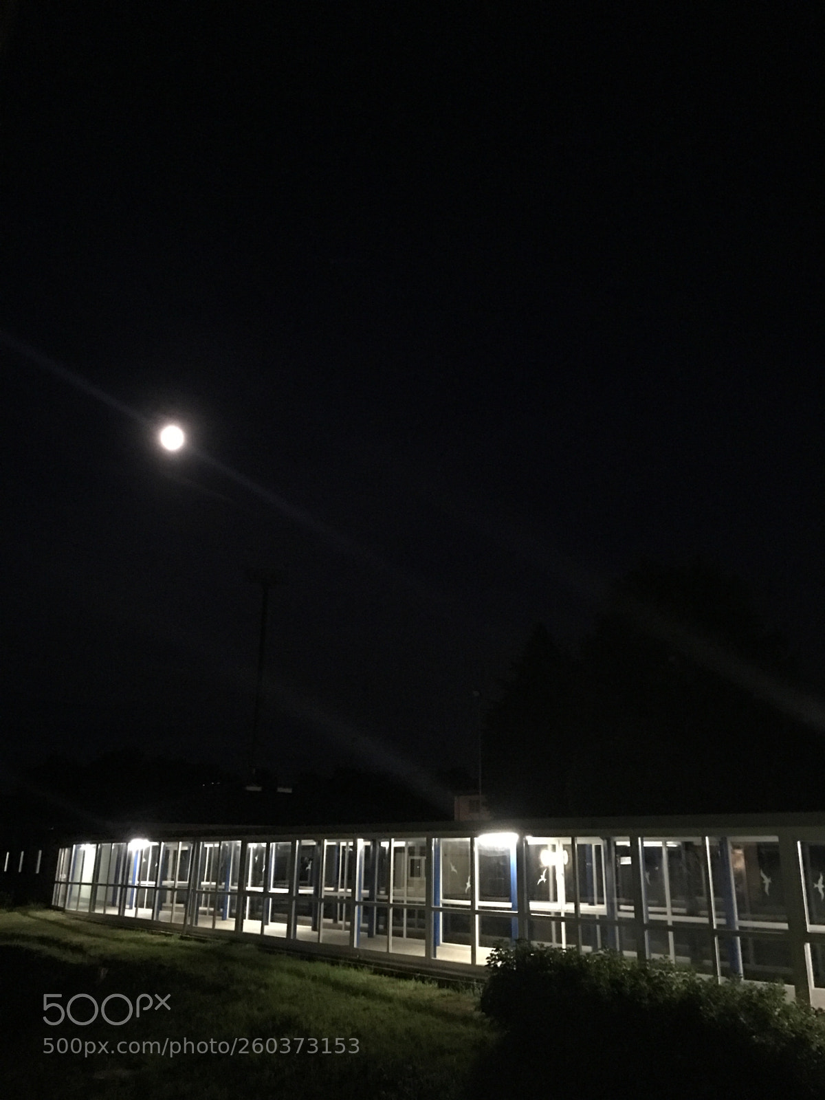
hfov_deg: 48.2
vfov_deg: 61.7
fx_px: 922
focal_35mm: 29
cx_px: 412
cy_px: 550
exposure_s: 1/4
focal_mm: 4.15
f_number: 2.2
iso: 200
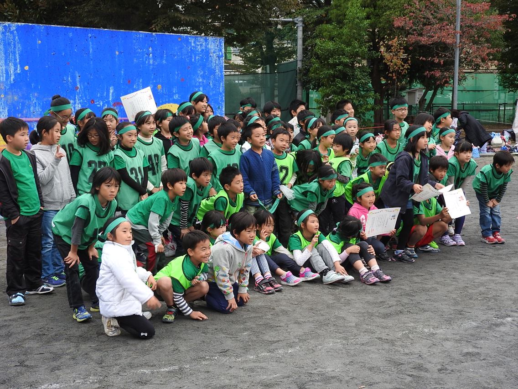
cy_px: 194
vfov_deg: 29.1
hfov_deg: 38.2
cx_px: 259
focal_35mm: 50
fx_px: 748
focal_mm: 9
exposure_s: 1/125
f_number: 4
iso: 100
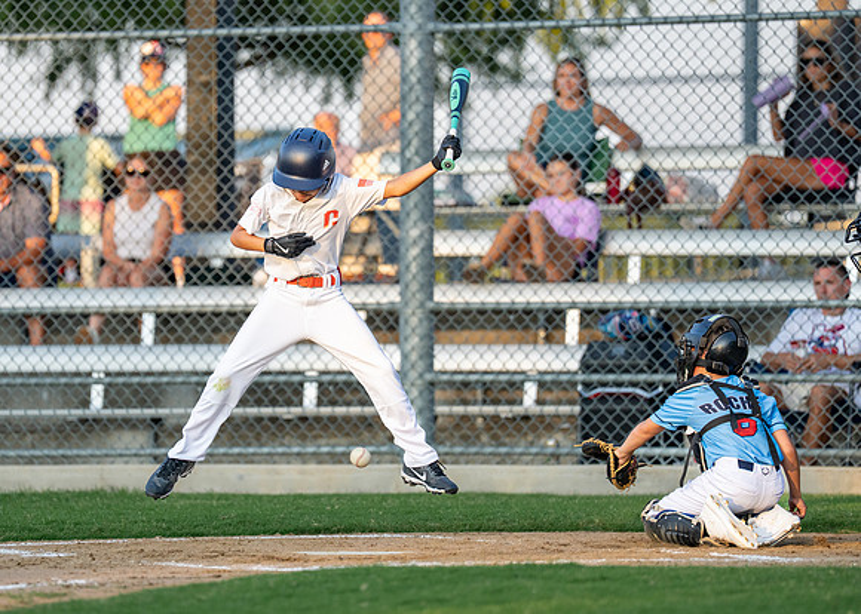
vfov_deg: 5.0
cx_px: 322
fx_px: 7108
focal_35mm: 291
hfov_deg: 6.9
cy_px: 264
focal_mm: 200
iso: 640
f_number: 2.8
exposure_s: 1/2500
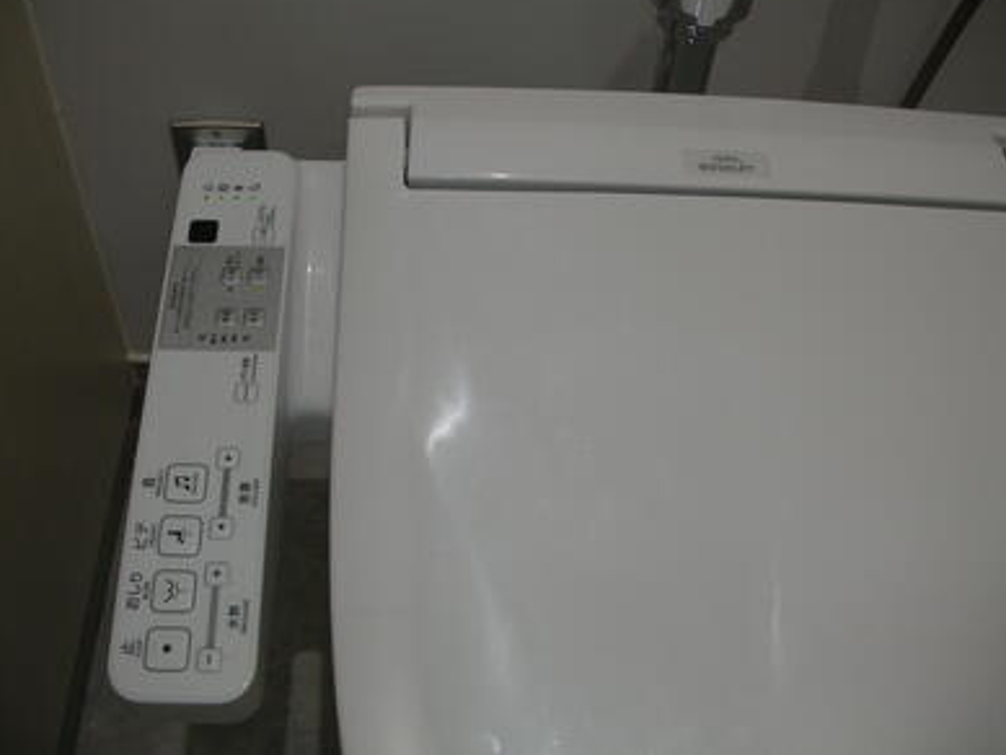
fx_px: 1047
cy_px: 370
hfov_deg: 51.3
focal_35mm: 36
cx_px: 491
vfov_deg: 39.7
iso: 50
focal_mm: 5.8
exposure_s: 1/30
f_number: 2.8
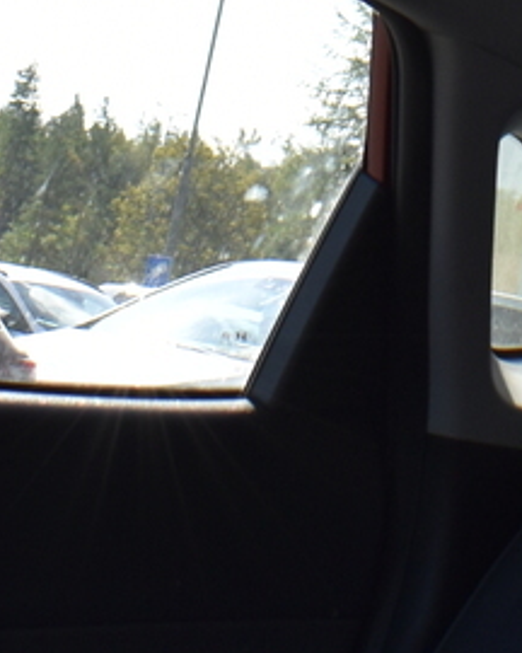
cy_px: -389
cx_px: 522
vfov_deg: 12.0
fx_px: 2935
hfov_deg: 10.1
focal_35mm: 152
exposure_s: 1/125
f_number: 5.6
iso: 200
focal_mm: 18
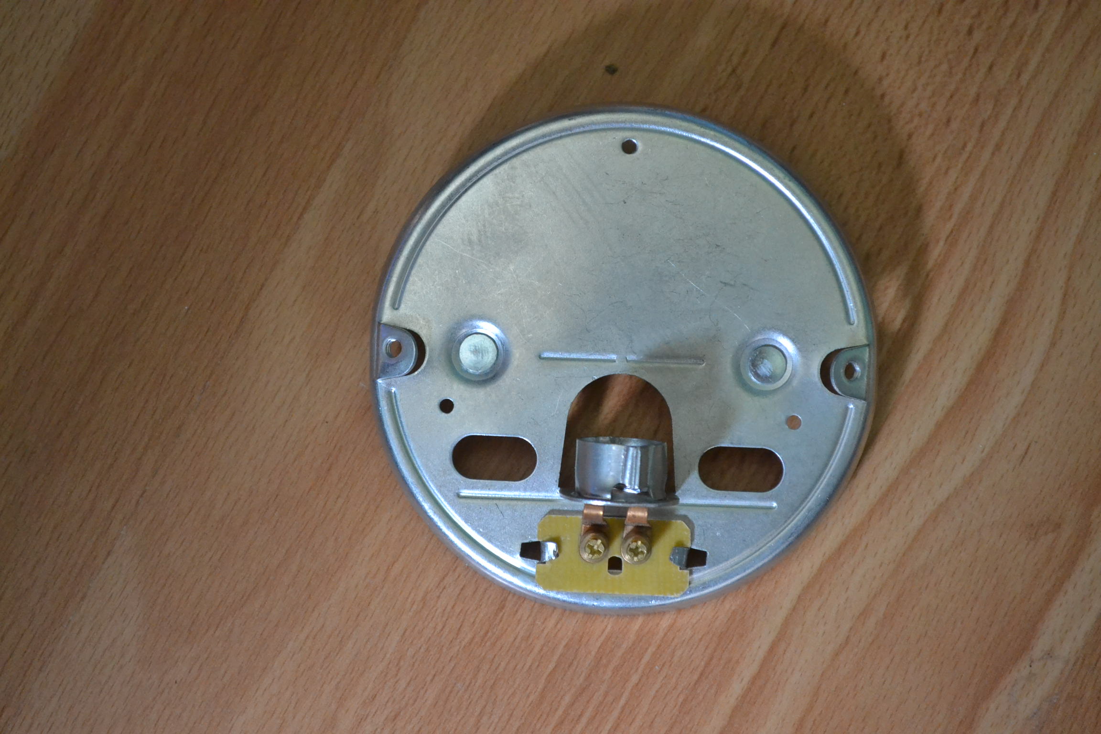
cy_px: 367
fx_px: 2385
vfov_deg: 17.5
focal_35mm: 78
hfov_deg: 26.0
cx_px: 550
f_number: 5.6
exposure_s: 1/60
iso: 2800
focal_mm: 52
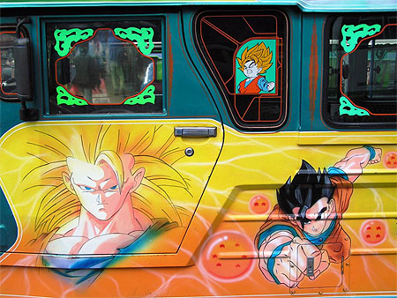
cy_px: 149
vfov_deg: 30.9
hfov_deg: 40.4
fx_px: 539
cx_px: 198
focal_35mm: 47
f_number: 2.8
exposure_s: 1/50
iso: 50
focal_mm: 7.8
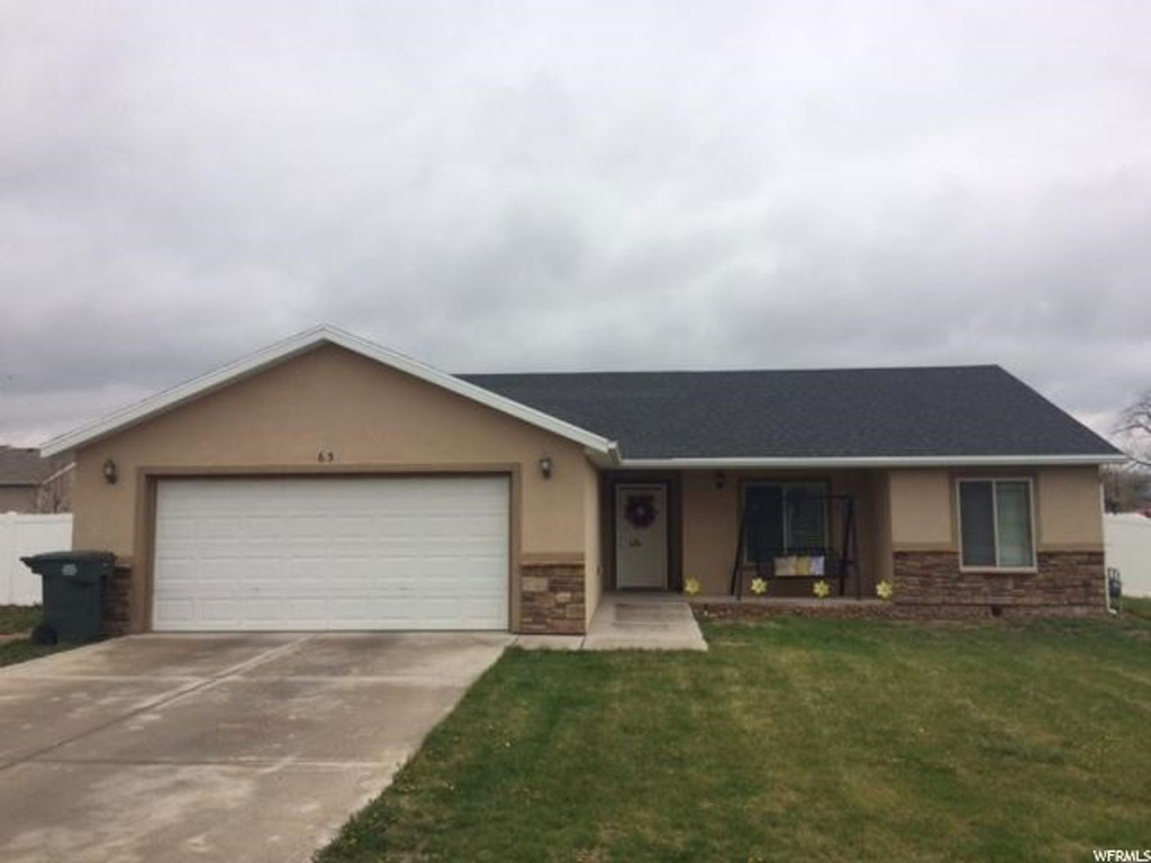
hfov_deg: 61.7
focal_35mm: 29
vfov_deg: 48.2
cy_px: 432
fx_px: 964
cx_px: 576
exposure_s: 1/1953
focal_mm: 4.15
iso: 32
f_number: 2.2
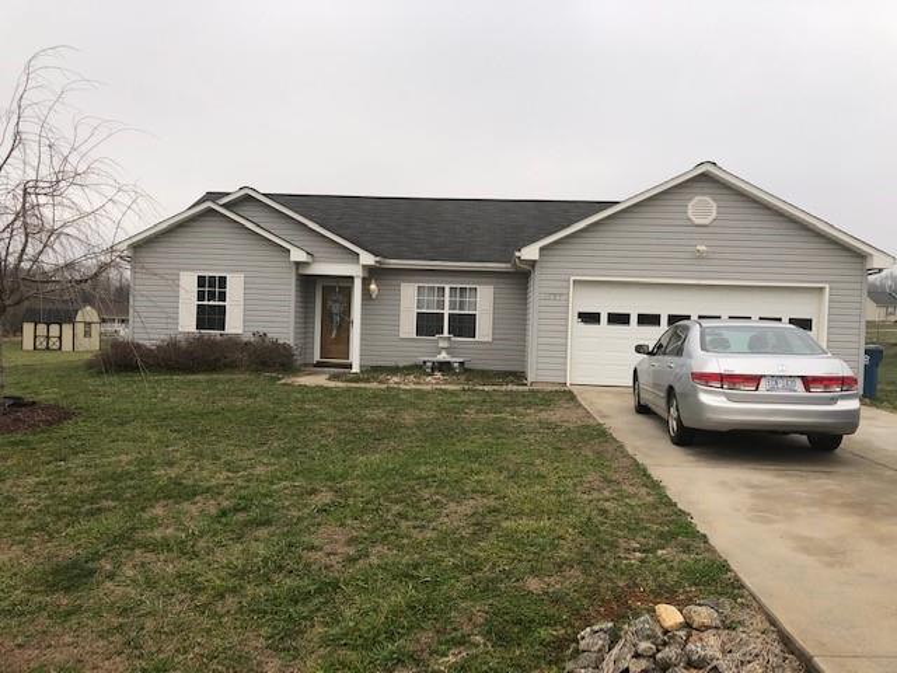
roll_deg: -2.1
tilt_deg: -0.2
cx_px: 448
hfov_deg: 63.4
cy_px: 336
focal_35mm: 28
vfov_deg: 49.7
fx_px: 726
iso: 32
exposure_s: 1/952
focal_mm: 4
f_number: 1.8
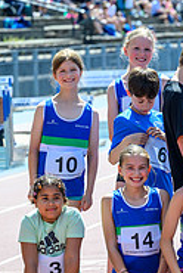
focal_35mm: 360
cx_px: 418
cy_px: 92
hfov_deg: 3.8
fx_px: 2735
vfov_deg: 5.7
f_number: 4.5
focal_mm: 115
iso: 500
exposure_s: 1/2000
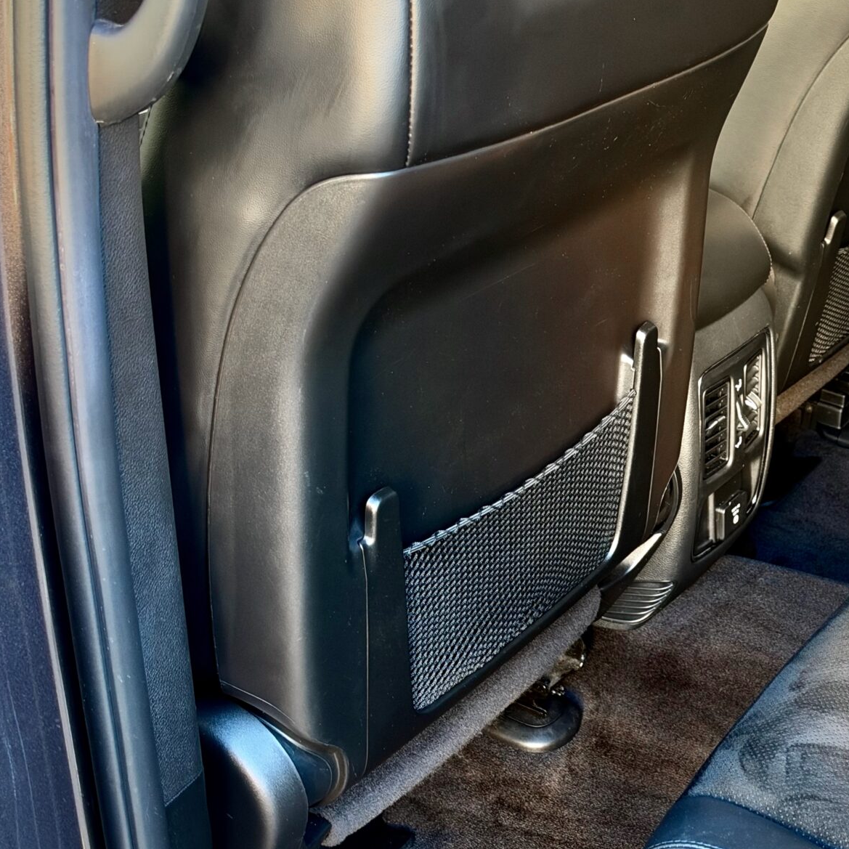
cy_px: 460
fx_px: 1665
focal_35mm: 60
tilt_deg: -25.7
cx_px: 846
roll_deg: -0.9
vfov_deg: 28.6
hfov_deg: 27.0
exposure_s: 1/61
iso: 400
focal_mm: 6.93
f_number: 1.8
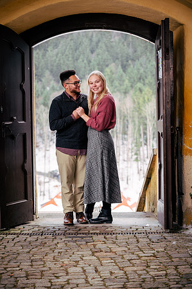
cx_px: 96
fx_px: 762
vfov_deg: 21.5
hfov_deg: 14.4
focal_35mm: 95
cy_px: 144
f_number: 5
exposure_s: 1/100
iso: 250
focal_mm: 95
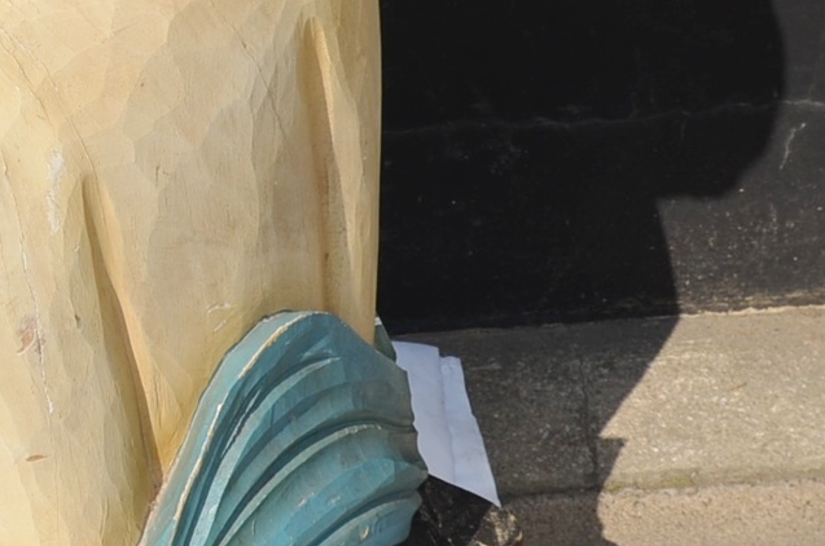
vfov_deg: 11.6
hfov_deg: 17.4
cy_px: -16
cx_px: 54
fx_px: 2653
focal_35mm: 116
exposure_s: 1/250
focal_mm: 20
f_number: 9
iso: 100
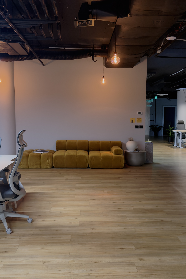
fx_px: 287
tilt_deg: -3.7
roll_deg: -0.5
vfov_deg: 51.9
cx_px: 97
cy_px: 140
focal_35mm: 37
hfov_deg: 35.9
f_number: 1.78
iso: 400
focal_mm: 6.76
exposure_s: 1/33
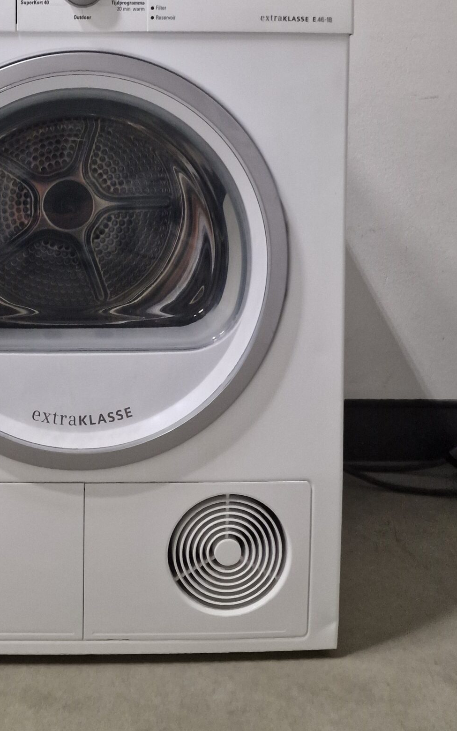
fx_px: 797
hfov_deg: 30.9
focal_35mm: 40
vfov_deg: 47.8
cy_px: 201
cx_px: 70
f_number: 1.8
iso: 500
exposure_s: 1/33
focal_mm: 6.4
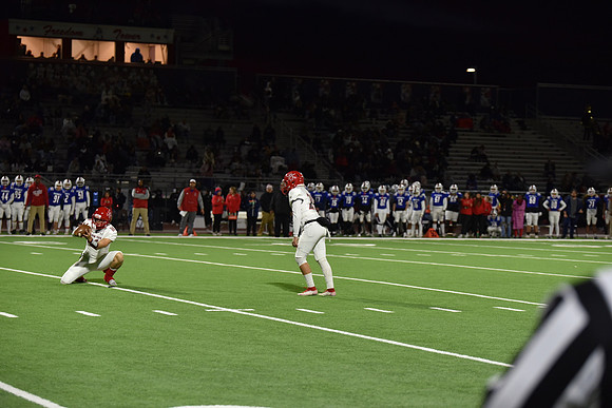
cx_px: 306
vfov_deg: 13.0
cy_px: 204
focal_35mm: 105
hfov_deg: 19.5
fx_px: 1785
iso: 1800
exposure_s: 1/500
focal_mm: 105
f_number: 2.8
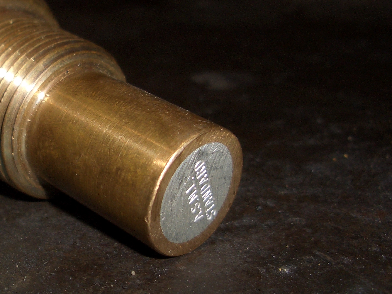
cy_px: 156
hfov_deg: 28.3
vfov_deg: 21.9
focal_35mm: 67
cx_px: 72
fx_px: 759
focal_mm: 5.8
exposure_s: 1/60
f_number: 2.6
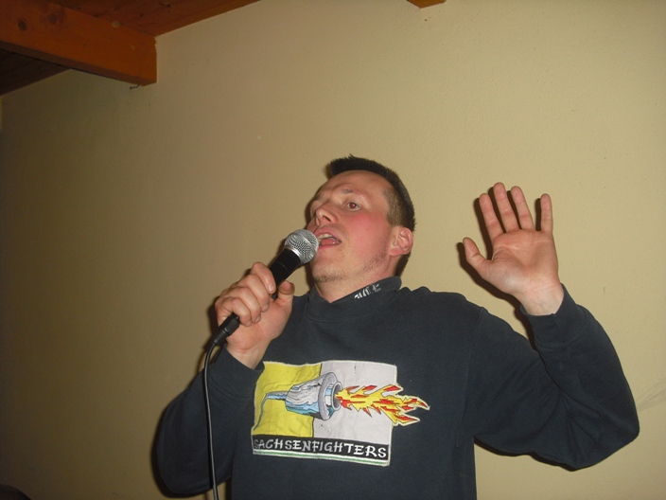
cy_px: 250
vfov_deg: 37.7
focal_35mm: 38
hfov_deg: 49.0
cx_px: 333
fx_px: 731
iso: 100
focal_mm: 6.2
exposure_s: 1/60
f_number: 2.8
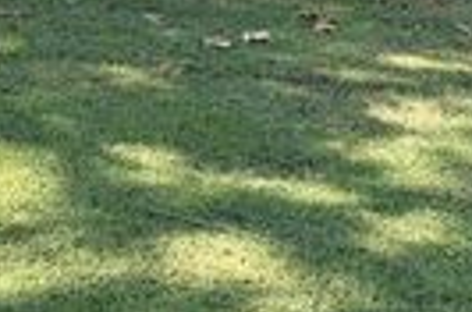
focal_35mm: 94
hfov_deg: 19.9
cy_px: -340
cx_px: -149
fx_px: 1230
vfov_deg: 12.5
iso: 80
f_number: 1.78
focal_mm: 6.76
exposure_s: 1/3279
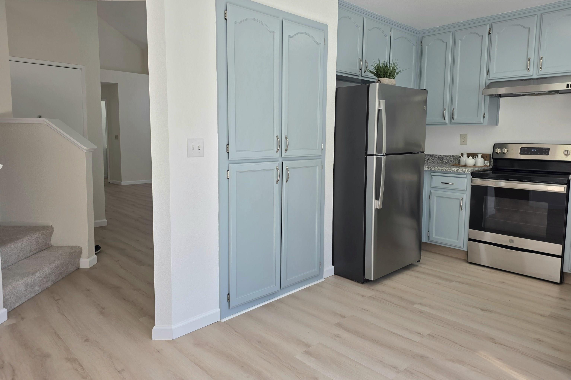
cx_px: 286
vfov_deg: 53.1
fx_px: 381
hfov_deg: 73.7
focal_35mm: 24
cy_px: 178
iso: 25
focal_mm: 6.25
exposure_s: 1/120
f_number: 1.7
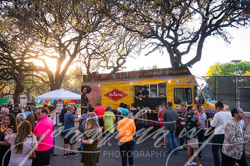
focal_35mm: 28
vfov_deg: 46.4
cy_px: 83
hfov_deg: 65.5
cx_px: 125
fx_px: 194
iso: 1600
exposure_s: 1/640
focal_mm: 28
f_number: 4
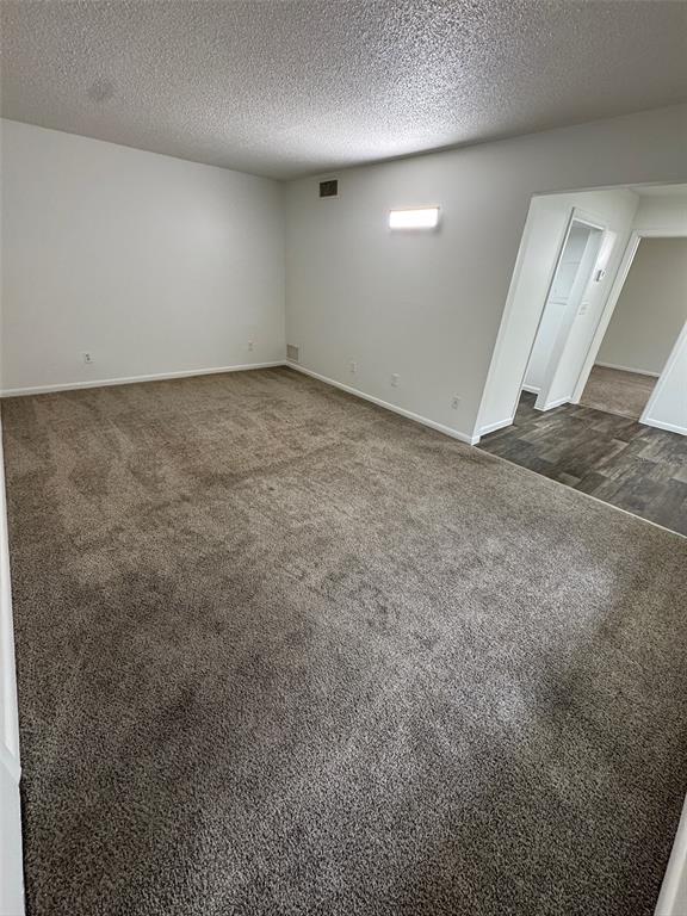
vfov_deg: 102.1
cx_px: 344
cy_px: 458
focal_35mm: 14
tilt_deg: -27.4
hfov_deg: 85.7
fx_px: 370
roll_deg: -4.7
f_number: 2.2
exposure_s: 1/60
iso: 200
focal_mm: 2.22
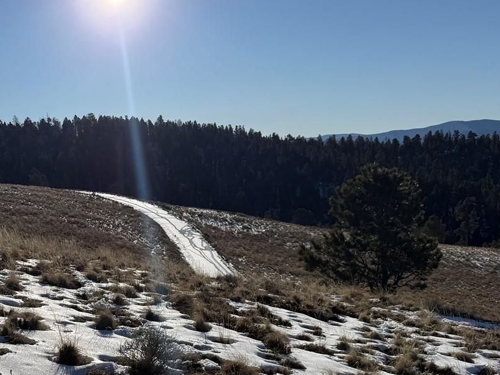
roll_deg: +4.9
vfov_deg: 29.6
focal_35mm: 48
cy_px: 296
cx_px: 88
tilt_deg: -9.9
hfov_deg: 37.9
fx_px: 693
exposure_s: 1/10309
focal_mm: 6.76
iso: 80
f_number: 1.78
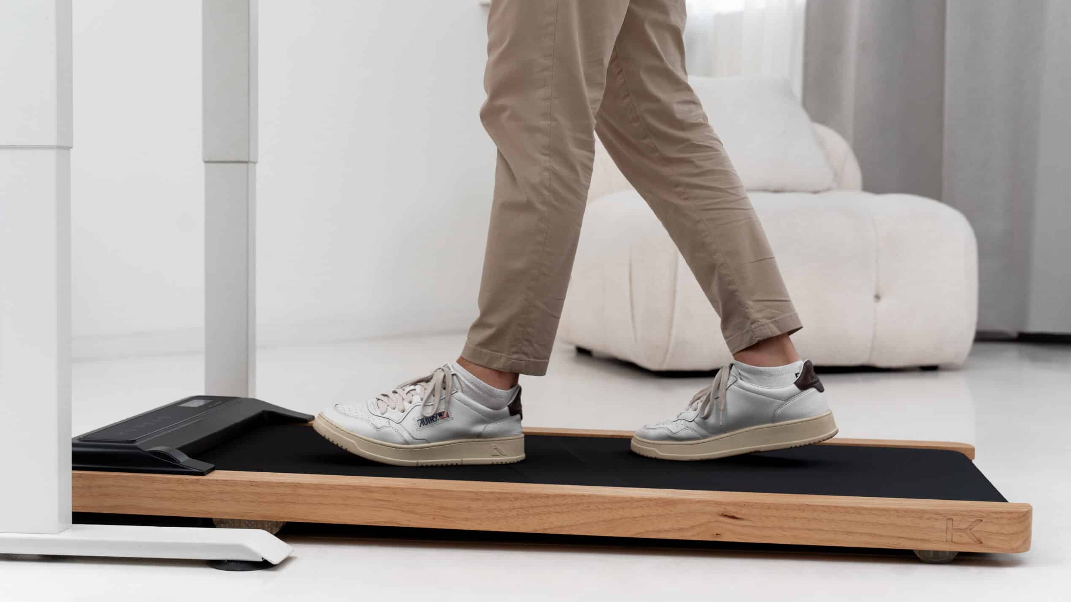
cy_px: 265
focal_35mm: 55
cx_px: 531
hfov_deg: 38.1
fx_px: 1549
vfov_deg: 22.0
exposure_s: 1/500
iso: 800
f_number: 5
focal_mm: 51.5
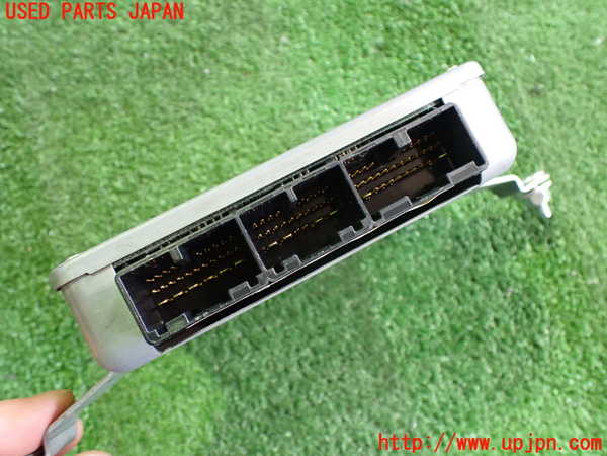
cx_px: 304
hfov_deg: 60.0
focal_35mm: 30
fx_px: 526
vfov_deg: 46.8
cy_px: 228
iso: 800
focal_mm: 5.4
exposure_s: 1/40
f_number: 2.3
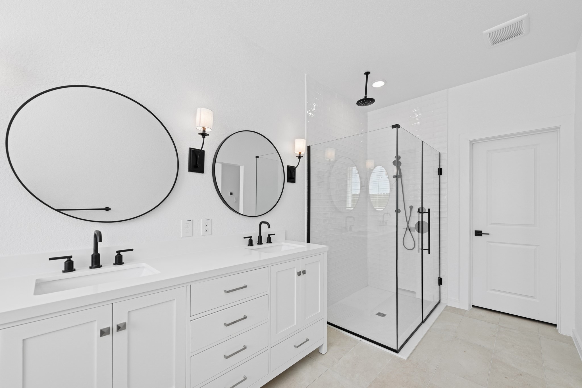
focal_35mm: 14
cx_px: 291
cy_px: 194
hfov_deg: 104.2
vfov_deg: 81.3
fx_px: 226
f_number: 8
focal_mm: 14
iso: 100
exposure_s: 1/40
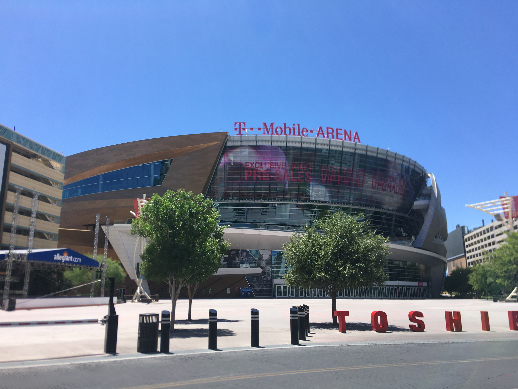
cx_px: 259
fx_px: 434
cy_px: 194
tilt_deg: +13.0
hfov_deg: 61.7
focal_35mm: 29
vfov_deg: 48.2
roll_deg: +0.2
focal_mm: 4.15
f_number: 2.2
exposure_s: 1/1202
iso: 25
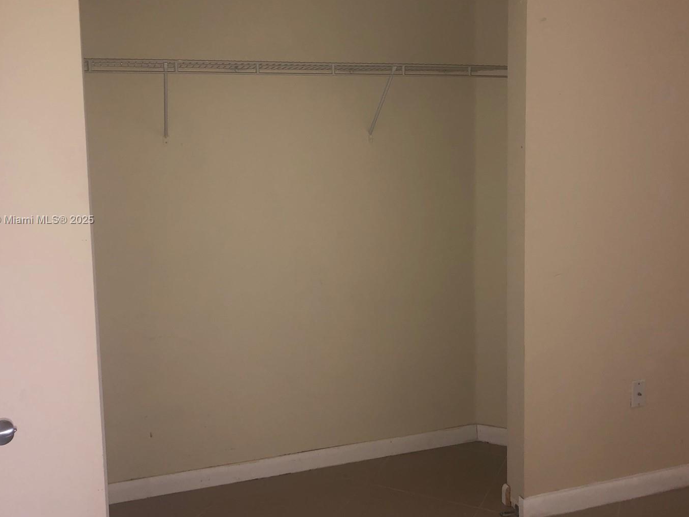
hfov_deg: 55.4
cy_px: 220
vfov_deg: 42.8
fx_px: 657
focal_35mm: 33
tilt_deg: -5.6
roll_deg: +1.3
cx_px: 337
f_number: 1.8
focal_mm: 3.99
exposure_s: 1/12
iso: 50
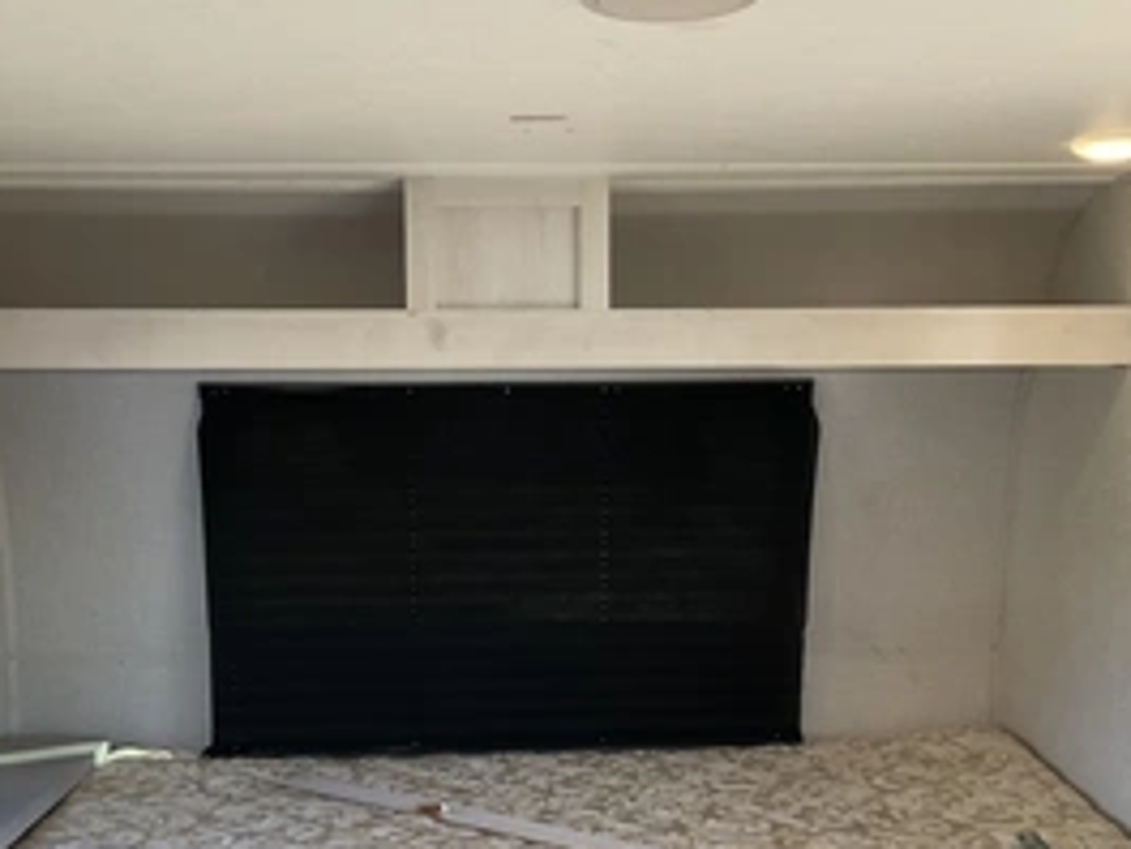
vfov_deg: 32.8
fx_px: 1438
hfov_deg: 42.9
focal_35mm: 44
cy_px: 480
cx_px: 527
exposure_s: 1/122
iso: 40
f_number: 1.8
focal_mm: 3
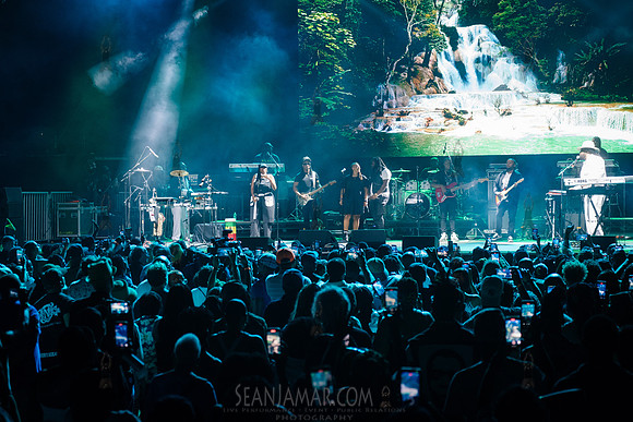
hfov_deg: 25.2
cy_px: 211
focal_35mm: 81
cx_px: 316
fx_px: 1418
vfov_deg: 16.9
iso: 3200
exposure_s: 1/250
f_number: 4
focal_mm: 80
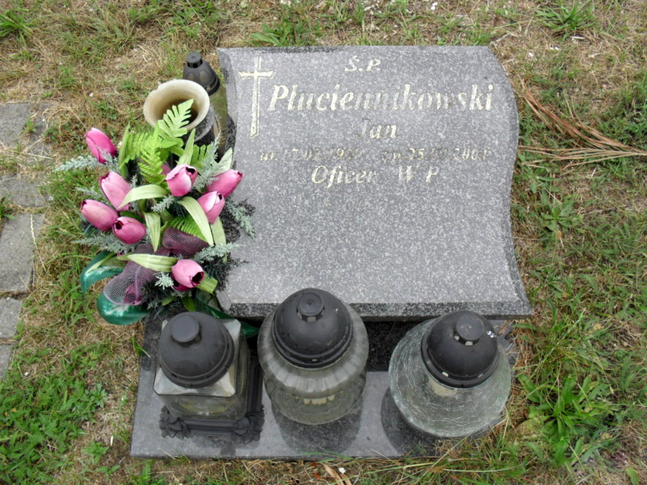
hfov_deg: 52.6
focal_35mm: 35
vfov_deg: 40.7
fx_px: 654
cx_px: 324
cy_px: 242
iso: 100
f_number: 3.2
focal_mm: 6.3
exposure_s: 1/250
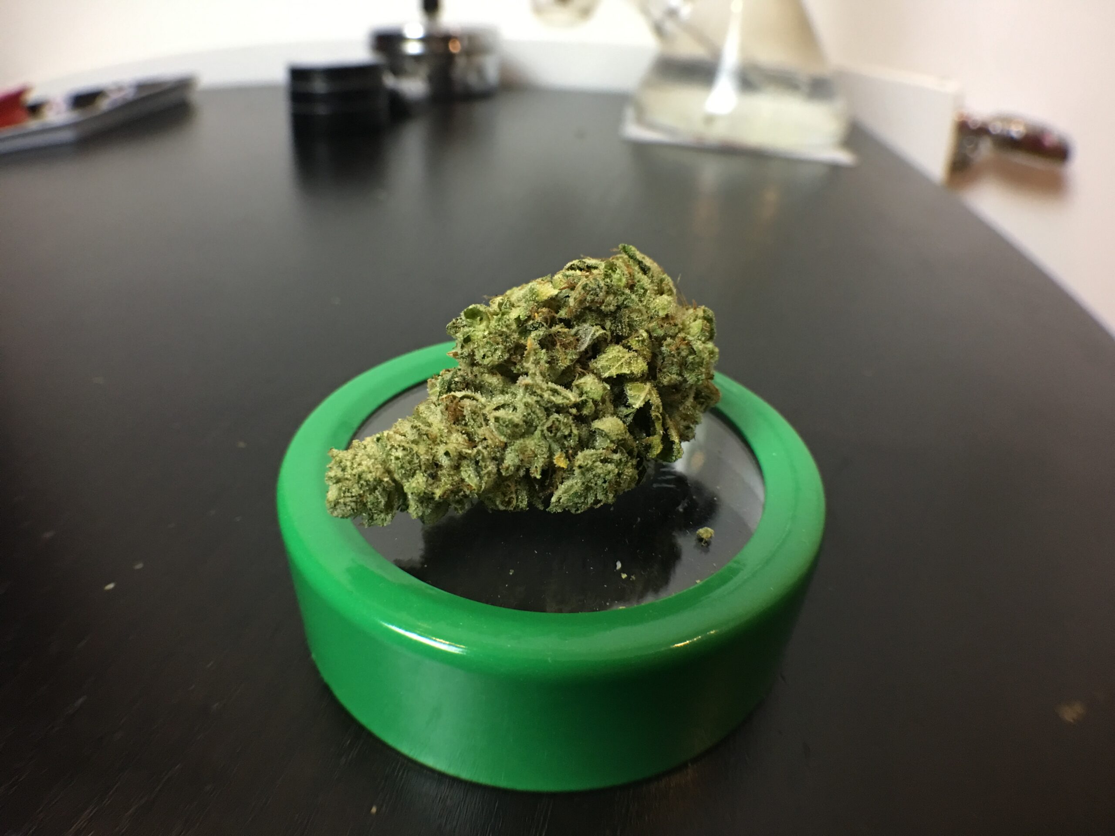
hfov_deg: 61.7
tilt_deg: -30.2
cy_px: 418
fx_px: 934
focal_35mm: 29
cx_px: 558
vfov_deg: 48.2
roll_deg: -4.1
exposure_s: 1/10
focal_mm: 4.15
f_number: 2.2
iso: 100
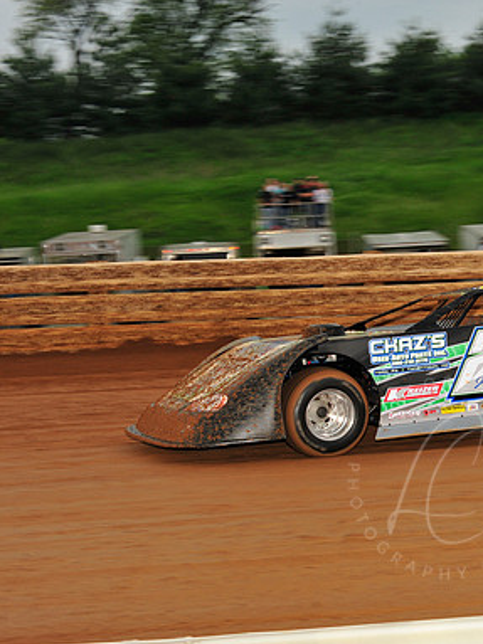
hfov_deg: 11.0
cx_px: 448
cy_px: 323
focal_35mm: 134
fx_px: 2494
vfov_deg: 14.7
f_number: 7.1
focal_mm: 92
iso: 800
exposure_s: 1/320
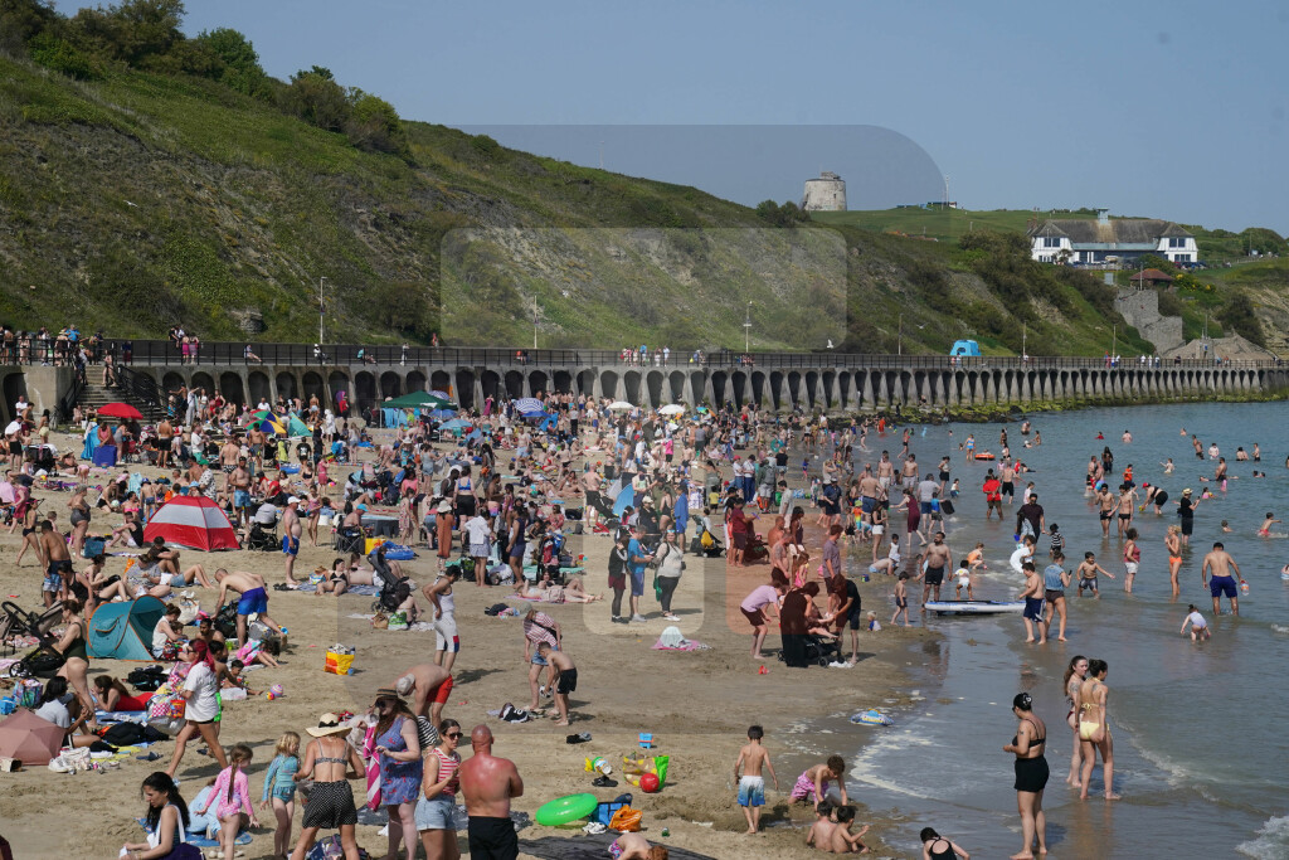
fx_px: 2399
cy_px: 430
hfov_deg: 30.1
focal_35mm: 67
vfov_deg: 20.3
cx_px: 644
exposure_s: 1/1600
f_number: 9
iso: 500
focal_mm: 67
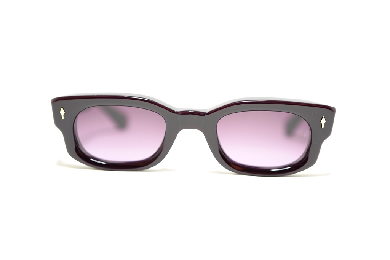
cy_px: 130
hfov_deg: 39.6
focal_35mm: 50
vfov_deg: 27.0
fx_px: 542
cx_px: 195
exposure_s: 1/50
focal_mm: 50
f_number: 2.8
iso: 1000
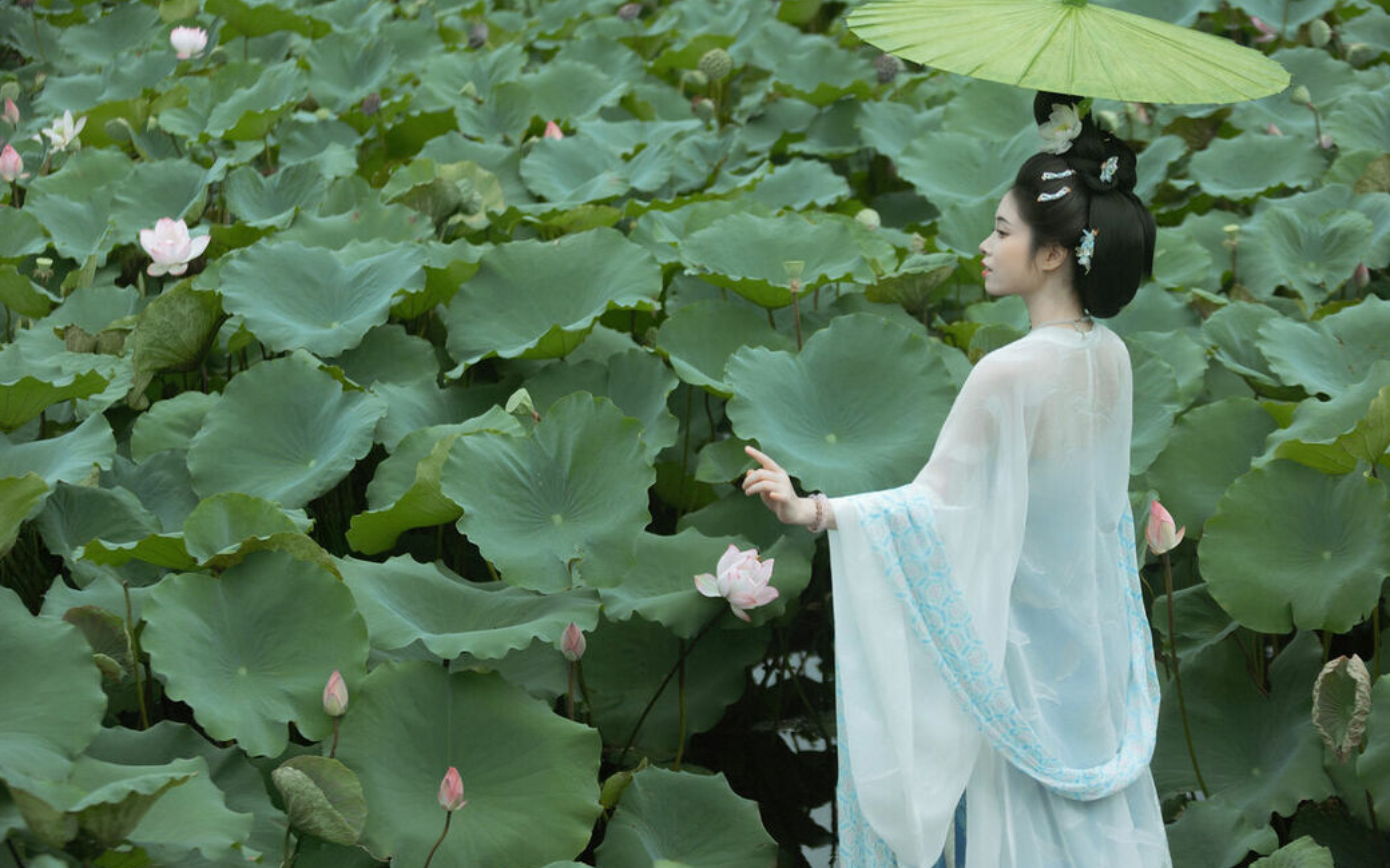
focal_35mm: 72
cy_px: 423
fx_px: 2728
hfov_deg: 28.6
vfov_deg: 18.1
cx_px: 696
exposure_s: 1/640
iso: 100
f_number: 2.8
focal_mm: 70
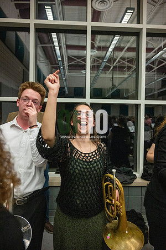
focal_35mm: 24
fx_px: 166
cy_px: 125
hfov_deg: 53.1
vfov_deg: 73.7
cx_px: 83
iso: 10000
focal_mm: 24
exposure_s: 1/500
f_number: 4
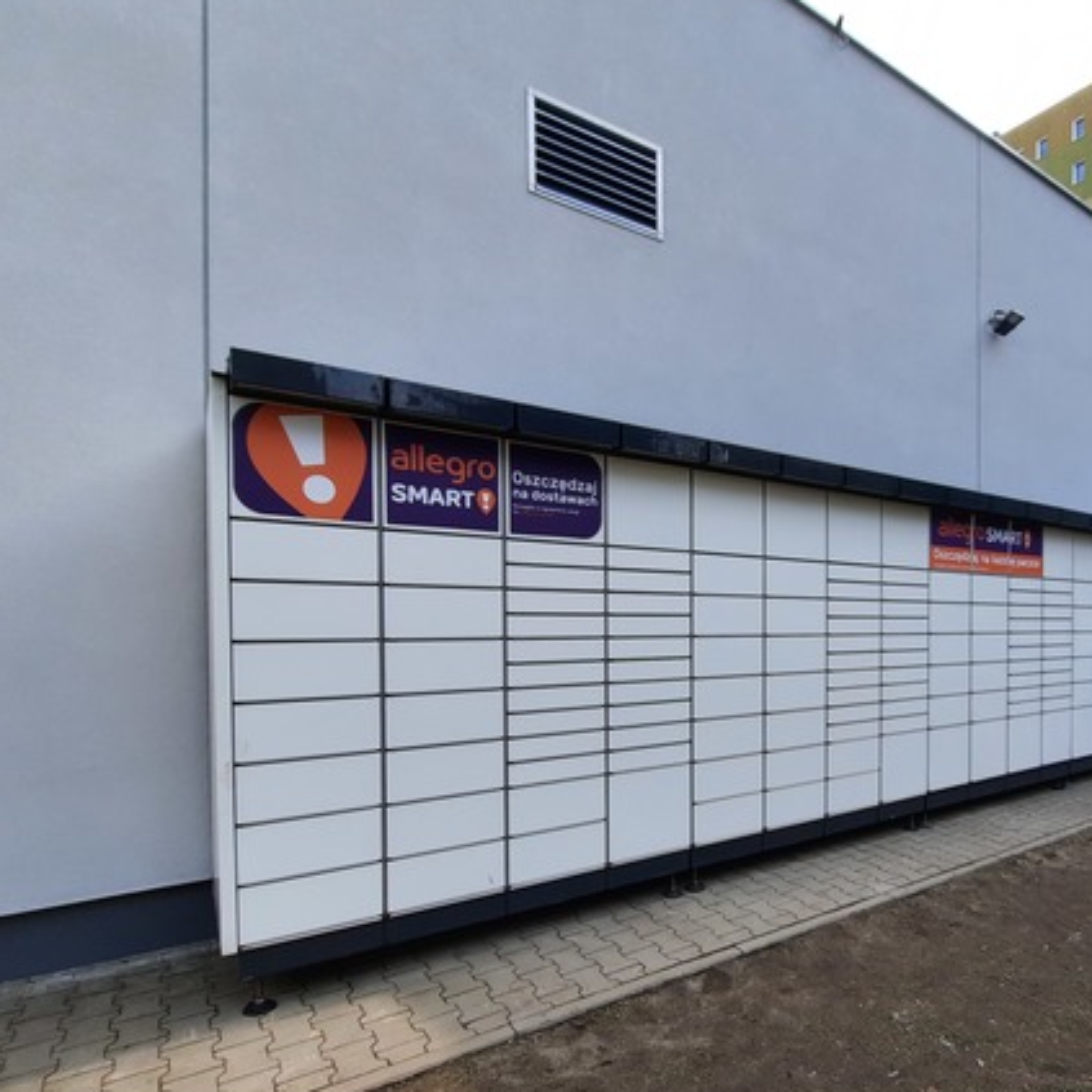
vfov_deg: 76.9
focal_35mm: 19
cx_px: 728
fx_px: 678
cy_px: 647
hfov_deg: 75.3
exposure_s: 1/407
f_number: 2.2
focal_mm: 1.74
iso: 40
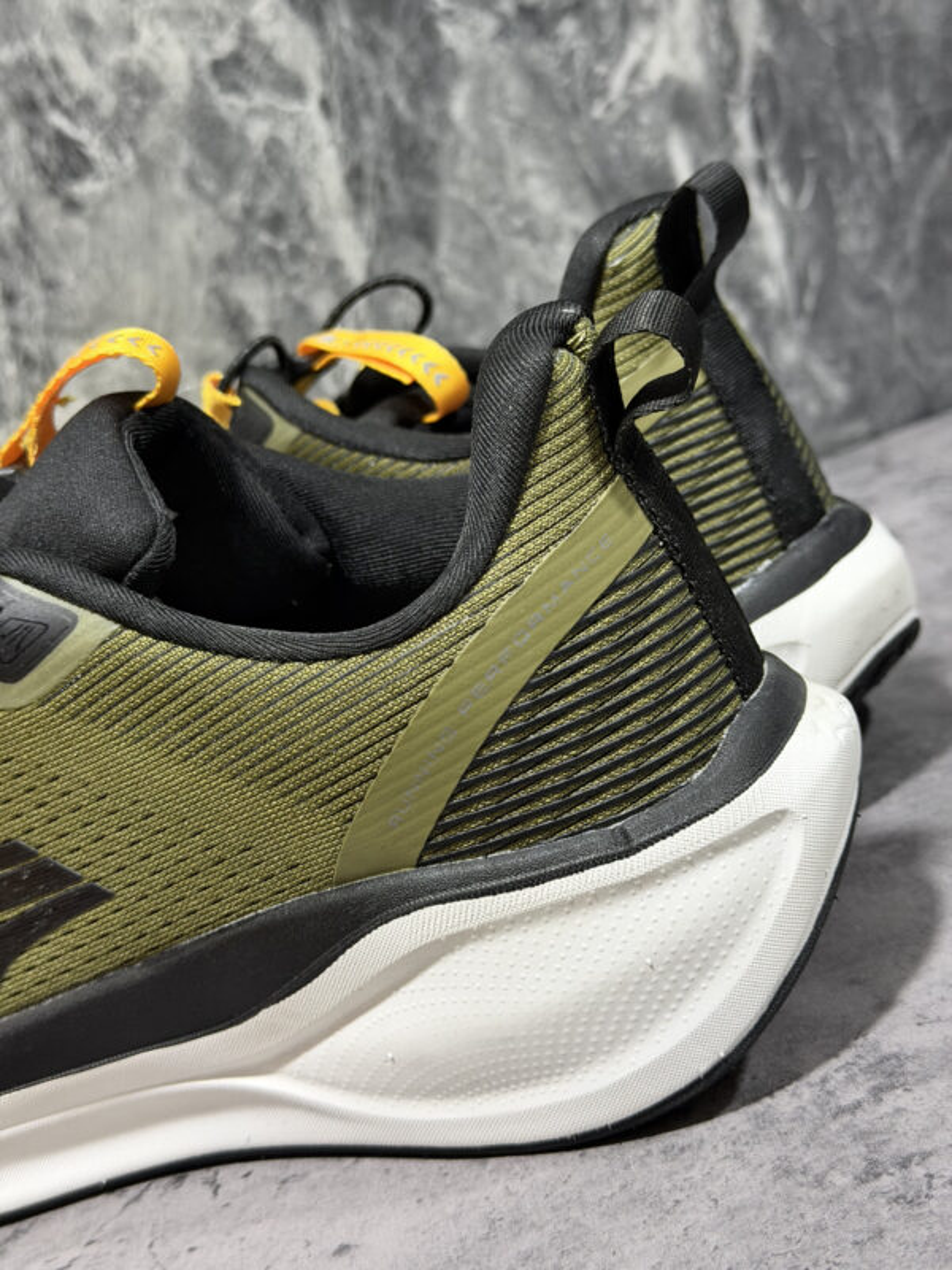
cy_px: 635
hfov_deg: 30.3
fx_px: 1760
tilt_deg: -18.8
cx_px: 476
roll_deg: +18.0
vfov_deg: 39.7
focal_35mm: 48
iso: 400
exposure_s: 1/30
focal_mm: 6.76
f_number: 1.78
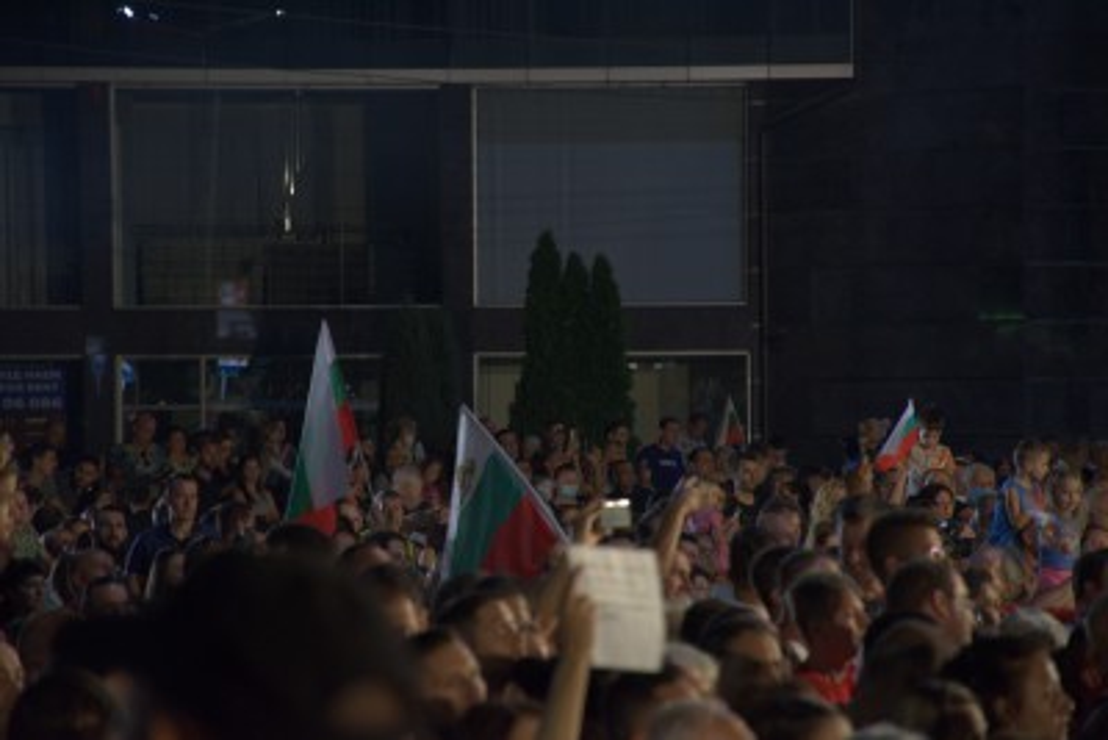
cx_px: 554
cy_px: 370
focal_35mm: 210
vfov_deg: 6.5
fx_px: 6465
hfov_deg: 9.8
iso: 2000
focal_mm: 140
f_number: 5.6
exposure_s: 1/30
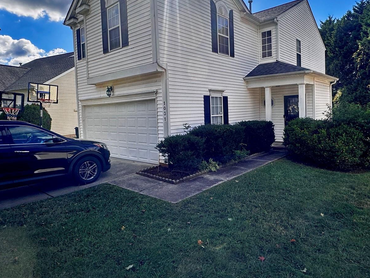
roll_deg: +1.9
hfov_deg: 71.5
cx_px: 201
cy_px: 123
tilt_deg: -2.7
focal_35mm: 24
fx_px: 257
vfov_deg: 56.7
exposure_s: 1/1072
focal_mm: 2.22
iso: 40
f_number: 2.2
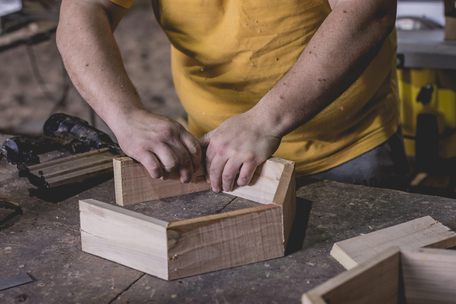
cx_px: 228
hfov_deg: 27.0
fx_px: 950
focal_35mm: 75
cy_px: 152
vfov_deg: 18.2
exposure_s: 1/200
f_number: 2.8
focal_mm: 50
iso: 640
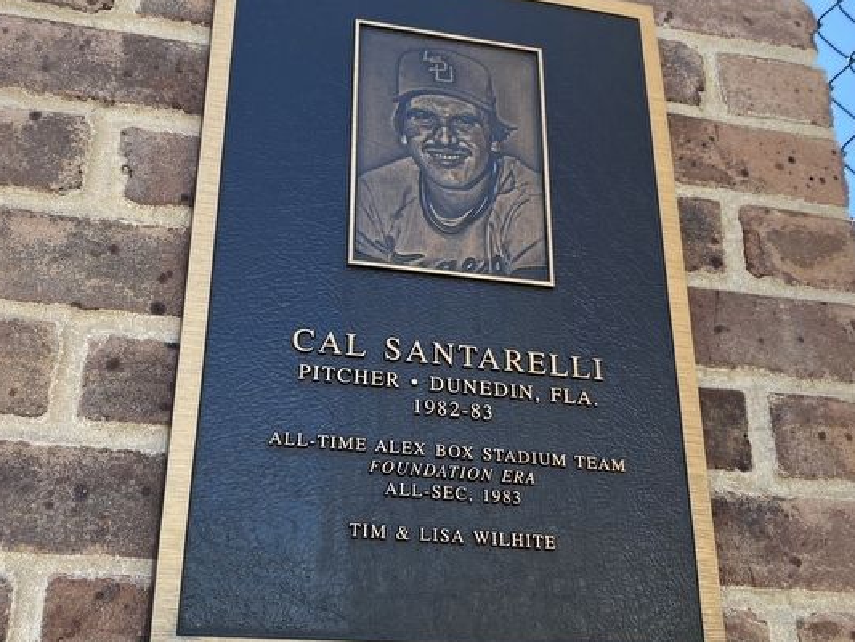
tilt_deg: +22.9
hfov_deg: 47.8
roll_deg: -0.4
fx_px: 963
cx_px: 393
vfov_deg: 36.8
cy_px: 366
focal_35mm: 39
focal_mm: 4.25
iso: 32
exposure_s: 1/420
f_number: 1.8
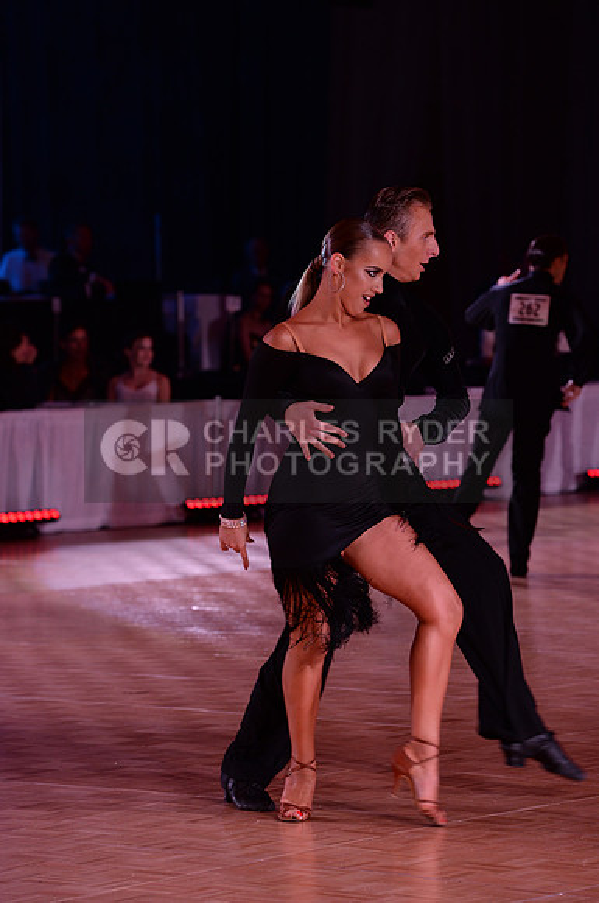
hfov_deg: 7.8
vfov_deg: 11.8
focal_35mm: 175
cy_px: 452
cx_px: 300
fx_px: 4380
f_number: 5
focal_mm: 175
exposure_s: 1/250
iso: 1600
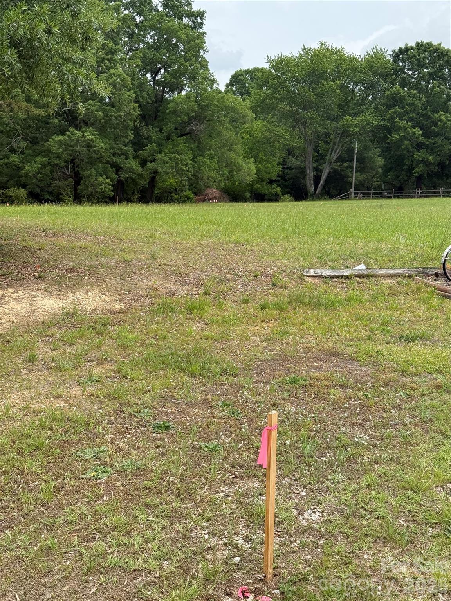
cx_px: 226
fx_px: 834
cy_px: 300
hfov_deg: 30.3
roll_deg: -3.6
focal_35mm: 48
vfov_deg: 39.7
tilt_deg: -7.4
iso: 100
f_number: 1.78
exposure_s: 1/3534
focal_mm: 6.76
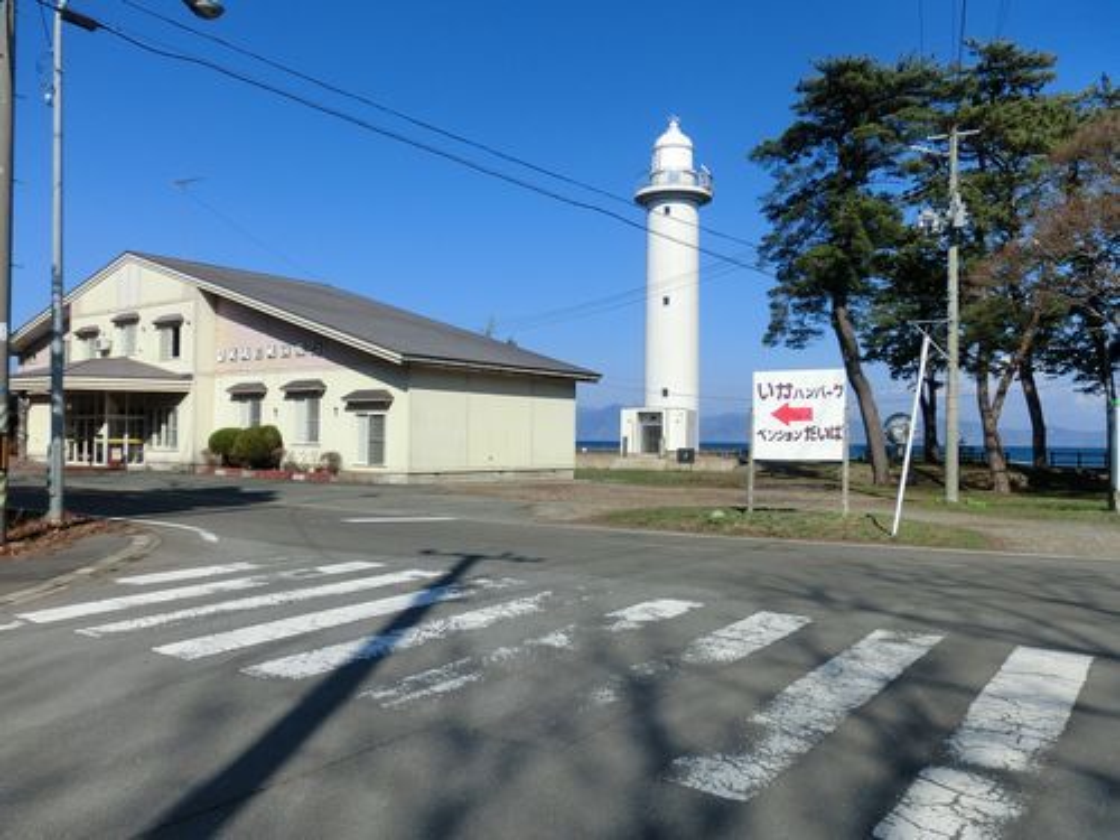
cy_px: 420
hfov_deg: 63.4
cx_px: 560
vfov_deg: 49.7
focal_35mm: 28
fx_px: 906
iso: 100
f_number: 8.8
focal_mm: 5
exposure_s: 1/250
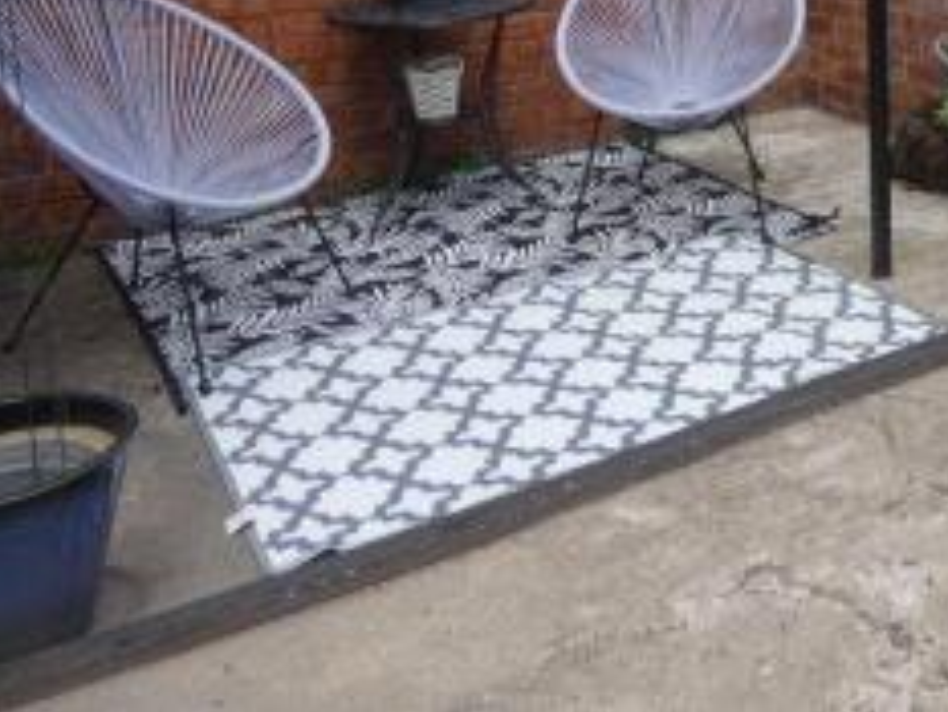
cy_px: -173
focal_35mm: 50
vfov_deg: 25.7
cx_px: 791
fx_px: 1370
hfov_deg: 36.5
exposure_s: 1/500
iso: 80
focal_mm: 3.6
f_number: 2.8
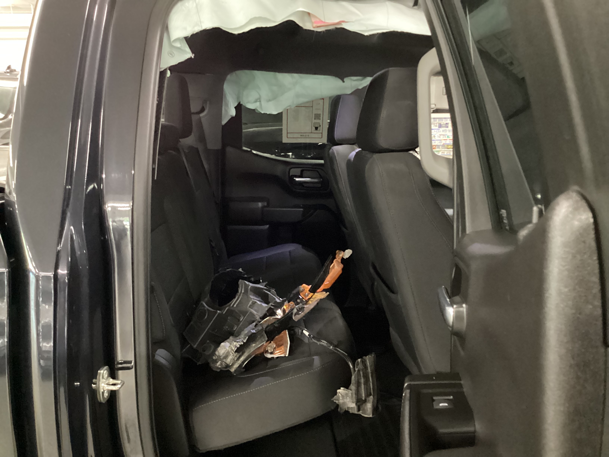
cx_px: 304
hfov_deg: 58.4
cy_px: 228
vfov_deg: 45.4
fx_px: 545
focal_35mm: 31
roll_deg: +0.2
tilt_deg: -15.2
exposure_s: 1/17
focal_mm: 3.3
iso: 800
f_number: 2.4
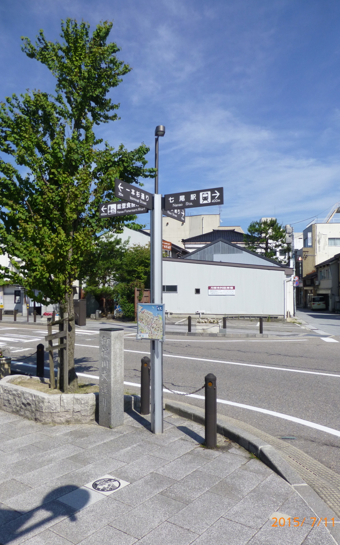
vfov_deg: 70.4
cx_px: 163
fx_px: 386
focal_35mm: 26
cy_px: 277
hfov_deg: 47.6
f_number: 4
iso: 100
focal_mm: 4.3
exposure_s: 1/1300
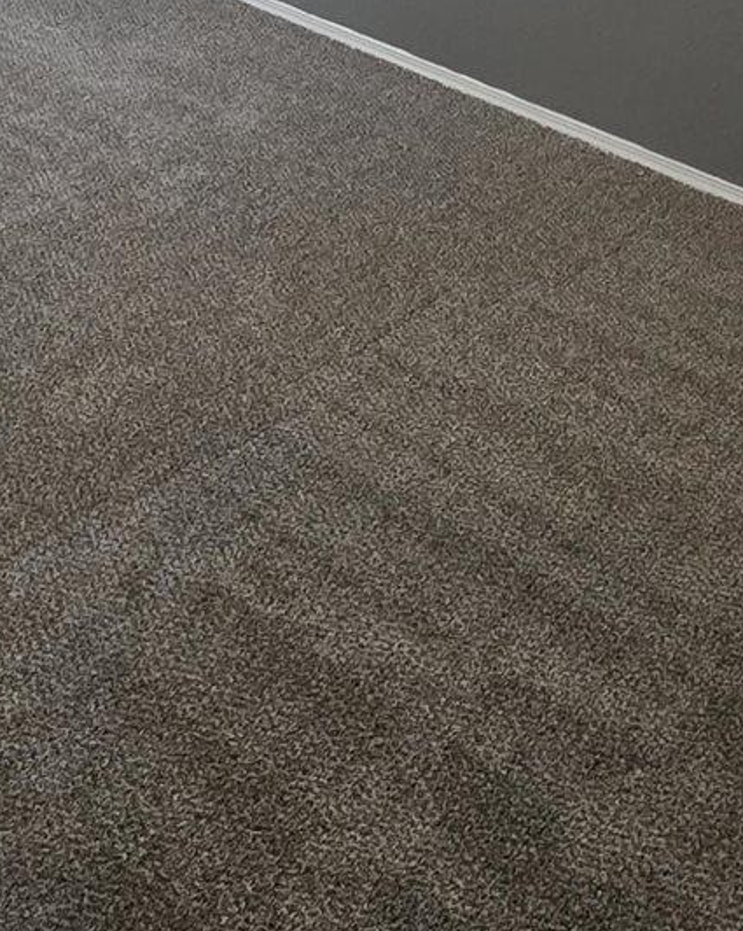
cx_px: 150
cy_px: 122
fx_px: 1513
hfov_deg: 27.1
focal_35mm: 55
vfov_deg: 32.7
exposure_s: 1/100
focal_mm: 2.2
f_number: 1.9
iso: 500
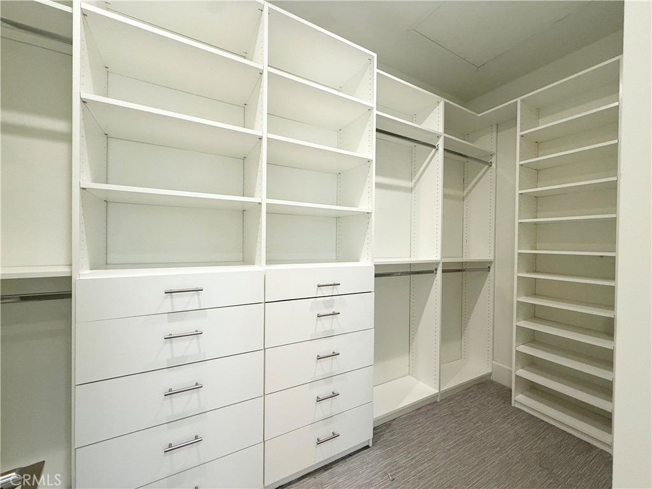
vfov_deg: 85.7
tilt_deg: -0.6
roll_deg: -1.0
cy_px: 244
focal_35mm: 14
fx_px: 264
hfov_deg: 102.1
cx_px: 326
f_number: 2.2
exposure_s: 1/120
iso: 200
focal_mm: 2.22
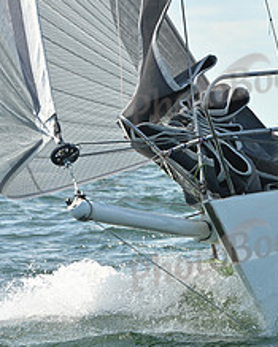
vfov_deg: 6.2
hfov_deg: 4.9
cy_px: 147
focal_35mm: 311
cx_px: 435
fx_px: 3201
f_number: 8
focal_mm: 125
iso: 250
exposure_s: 1/1250
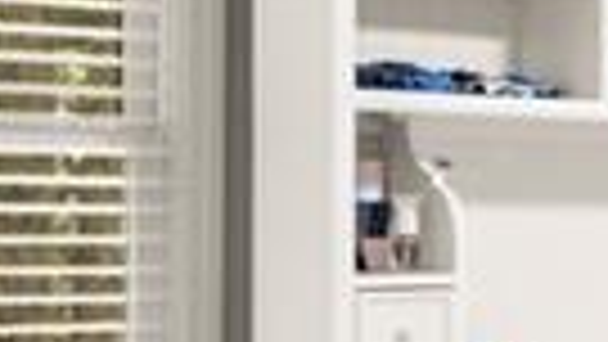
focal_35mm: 119
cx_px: 1387
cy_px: 187
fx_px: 1919
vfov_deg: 10.2
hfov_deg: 13.8
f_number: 8
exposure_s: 1/1.67
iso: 320
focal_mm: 15
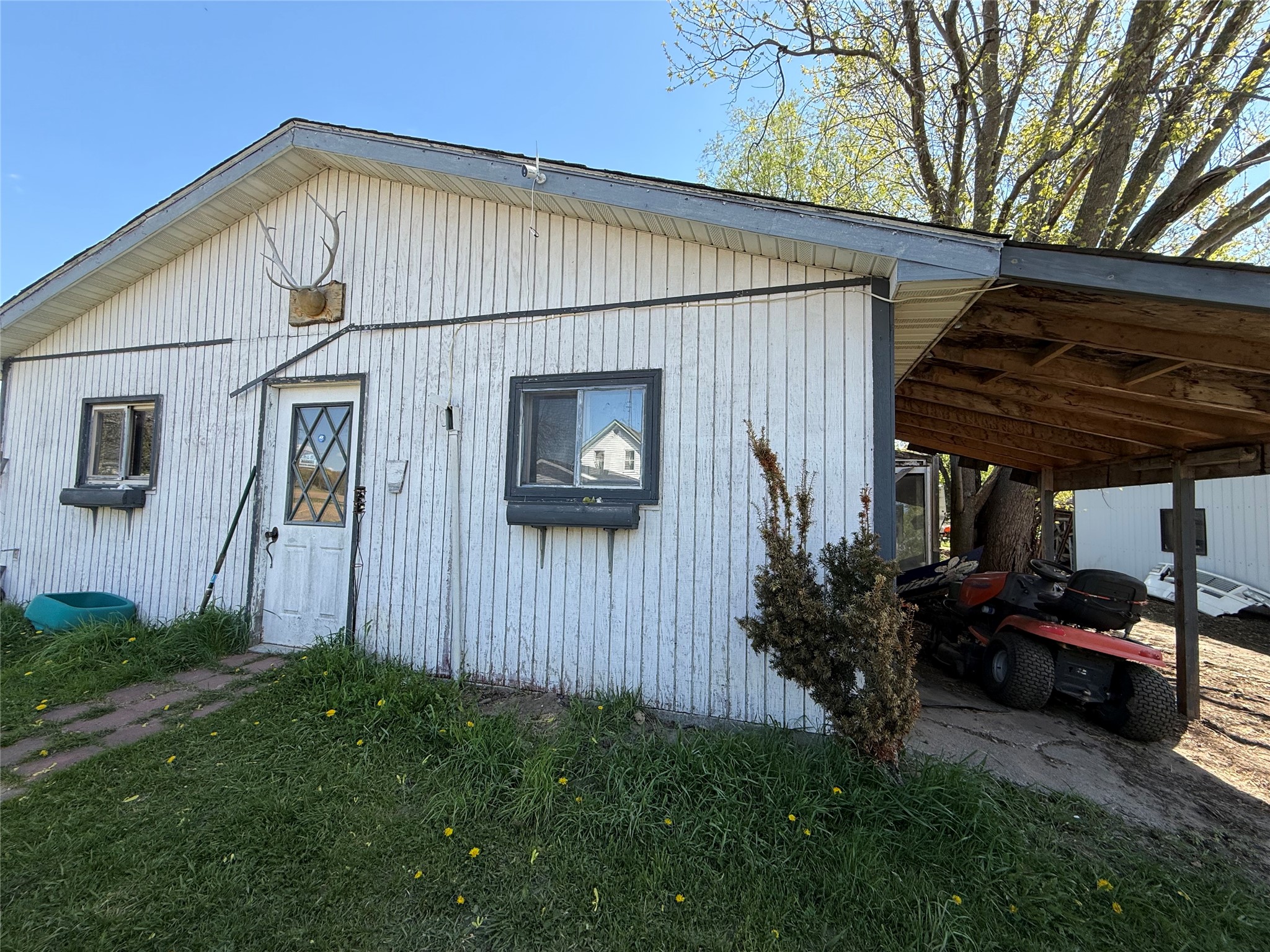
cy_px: 476
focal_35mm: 14
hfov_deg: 102.1
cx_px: 635
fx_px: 514
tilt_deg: +4.5
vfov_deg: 85.7
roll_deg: -0.9
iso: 50
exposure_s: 1/522
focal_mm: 2.22
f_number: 2.2
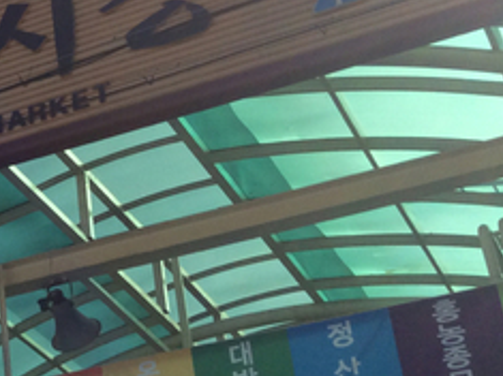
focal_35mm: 98
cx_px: -164
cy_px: 120
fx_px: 1423
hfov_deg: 18.5
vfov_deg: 15.0
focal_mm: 3.3
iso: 32
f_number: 2.4
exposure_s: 1/1972
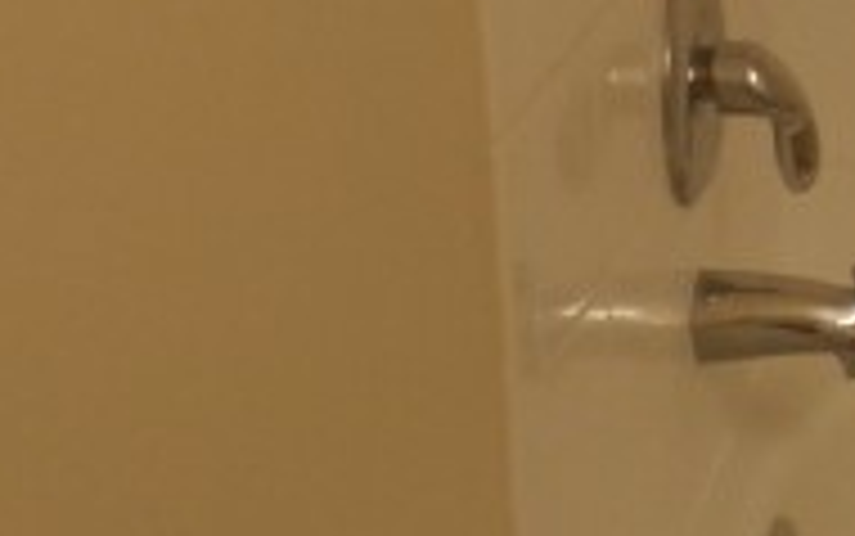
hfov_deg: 18.1
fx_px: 2332
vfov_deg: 12.8
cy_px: -77
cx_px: 1354
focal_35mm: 100
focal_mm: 4.98
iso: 200
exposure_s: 1/30
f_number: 3.2
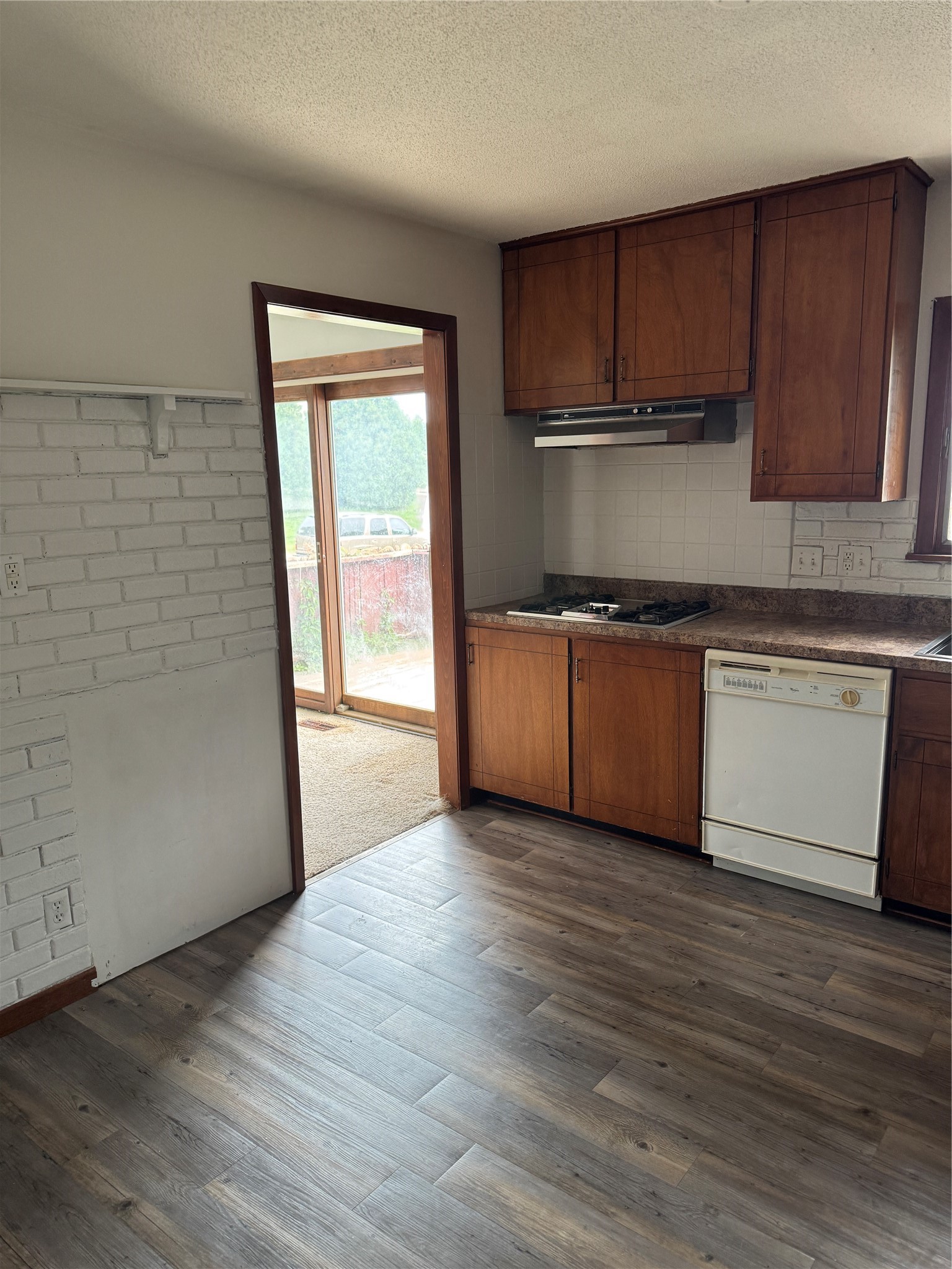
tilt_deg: -12.6
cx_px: 476
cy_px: 634
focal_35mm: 24
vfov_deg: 71.6
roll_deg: +2.2
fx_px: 880
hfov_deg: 56.8
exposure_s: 1/121
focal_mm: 6.76
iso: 200
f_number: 1.78
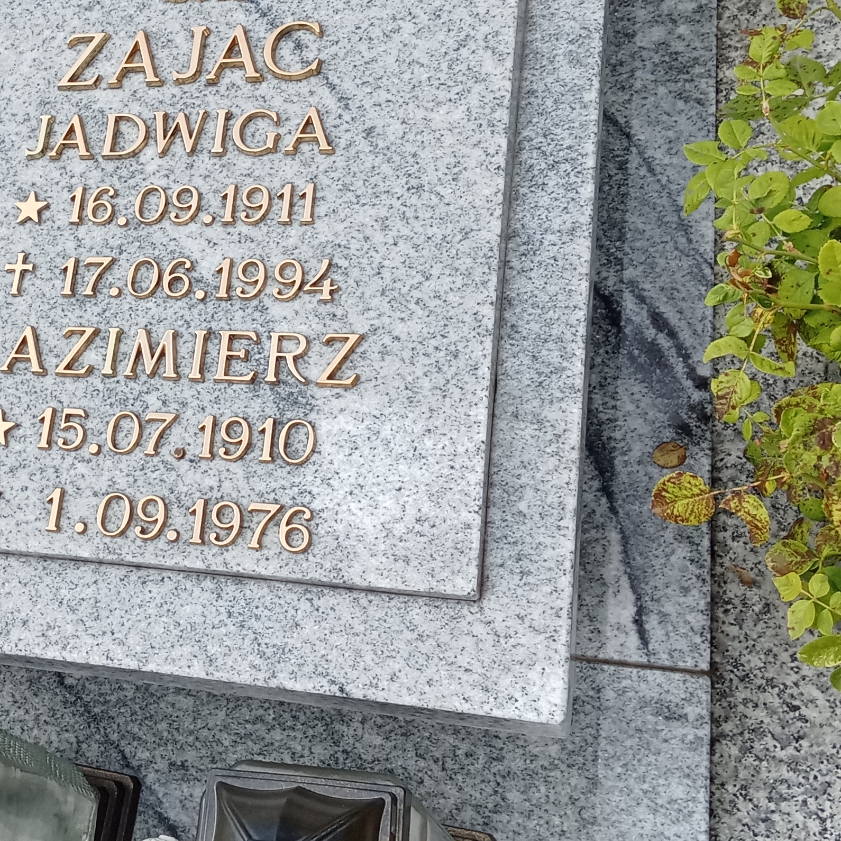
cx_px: 153
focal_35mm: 49
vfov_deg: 34.5
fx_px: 1347
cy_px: 322
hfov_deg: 33.5
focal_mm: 2.79
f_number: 2
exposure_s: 1/881
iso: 104
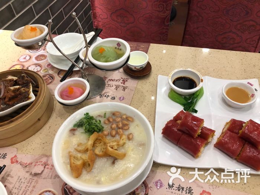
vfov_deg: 48.2
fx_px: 218
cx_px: 130
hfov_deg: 61.7
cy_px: 98
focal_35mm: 29
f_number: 1.8
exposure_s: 1/25
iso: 40
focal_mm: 3.99
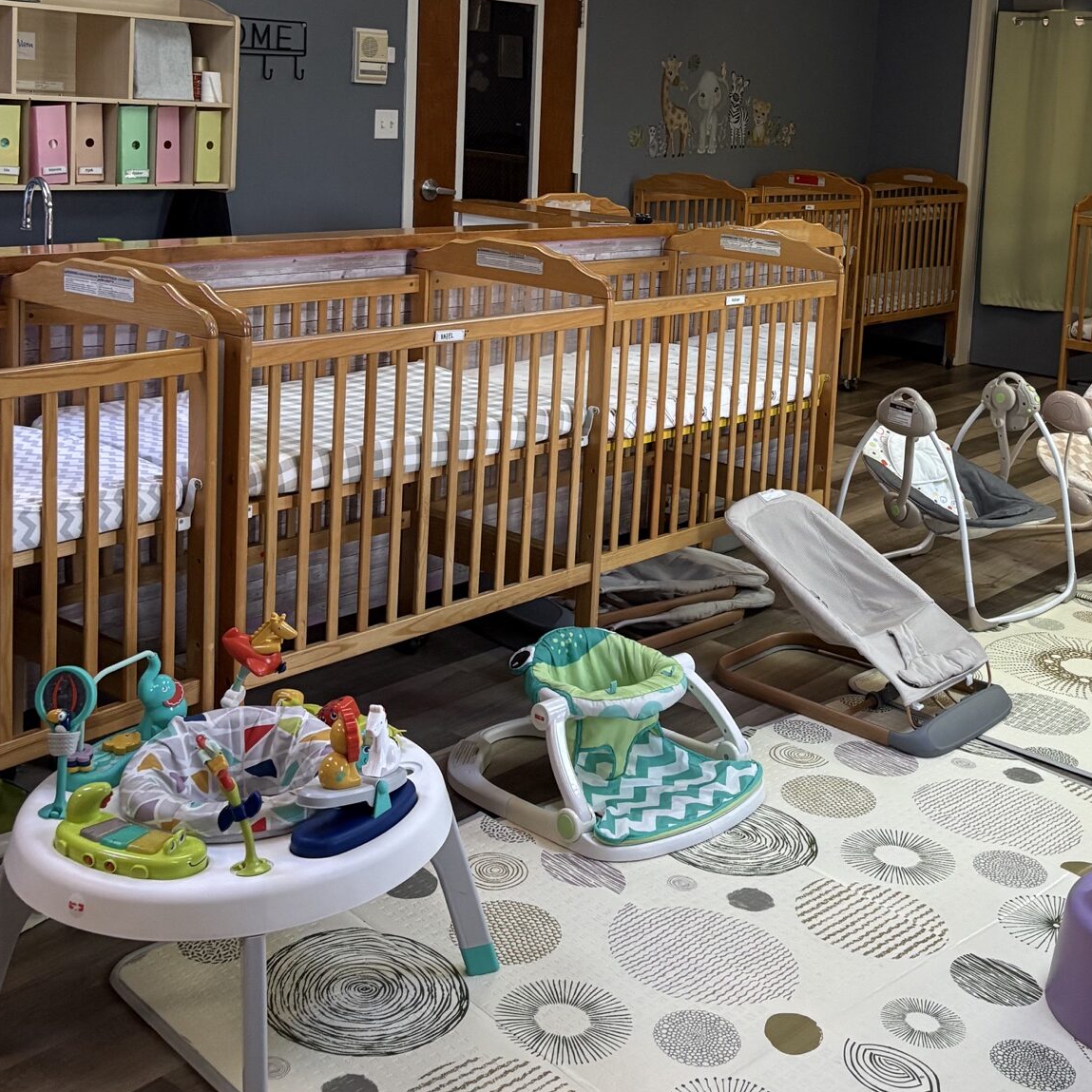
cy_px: 271
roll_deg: -2.9
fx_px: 1570
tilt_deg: -6.3
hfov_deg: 37.7
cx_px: 773
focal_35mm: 44
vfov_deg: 37.4
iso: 250
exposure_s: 1/60
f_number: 1.6
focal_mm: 5.96
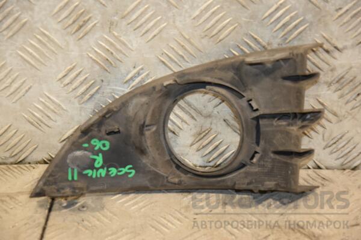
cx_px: 180
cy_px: 120
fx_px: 1278
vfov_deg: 10.8
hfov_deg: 16.1
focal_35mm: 128
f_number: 5.6
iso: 800
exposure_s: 1/100
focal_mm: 85
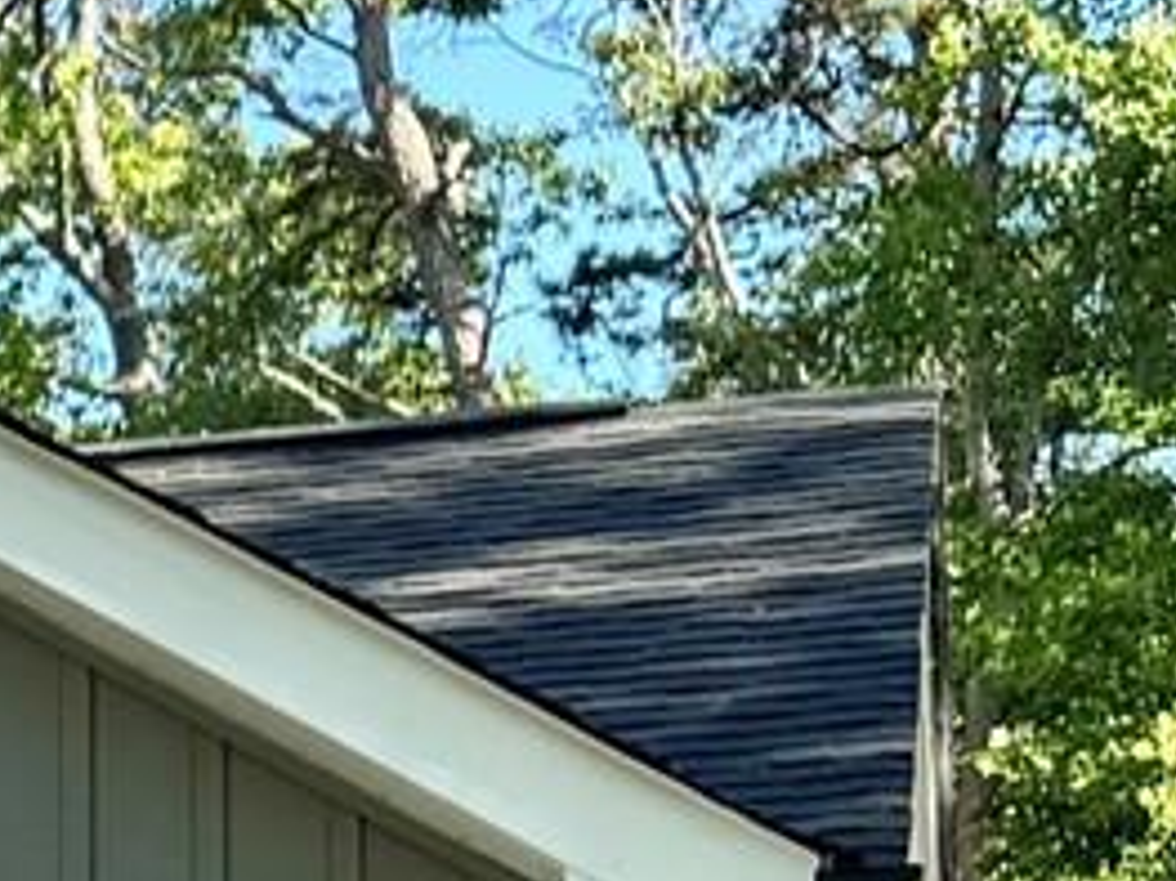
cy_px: 1574
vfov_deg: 7.7
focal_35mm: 187
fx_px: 6350
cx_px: -2052
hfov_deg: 9.0
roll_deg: -0.5
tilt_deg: +2.5
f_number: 1.78
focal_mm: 6.76
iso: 80
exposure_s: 1/1112
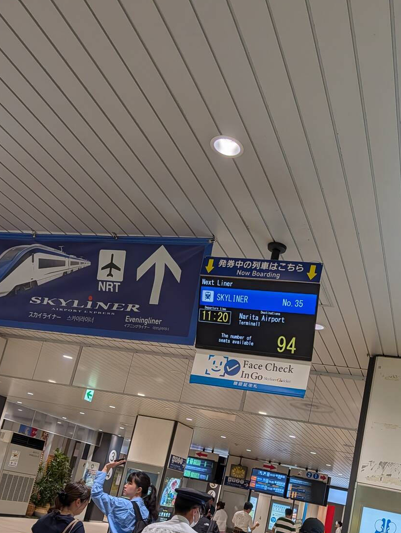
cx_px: 233
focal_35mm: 35
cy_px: 384
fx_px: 539
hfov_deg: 40.7
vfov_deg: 50.9
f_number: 1.68
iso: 33
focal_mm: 6.9
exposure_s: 1/907
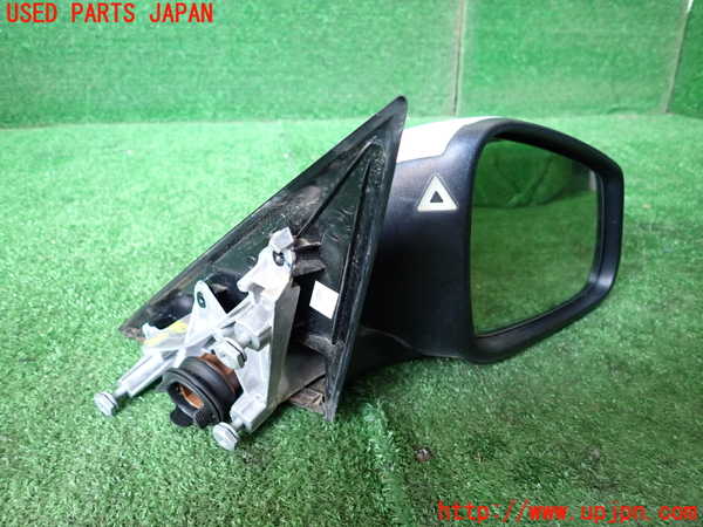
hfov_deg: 69.4
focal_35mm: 25
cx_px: 352
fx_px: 508
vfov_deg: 54.9
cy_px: 264
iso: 320
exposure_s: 1/50
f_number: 2
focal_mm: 4.5
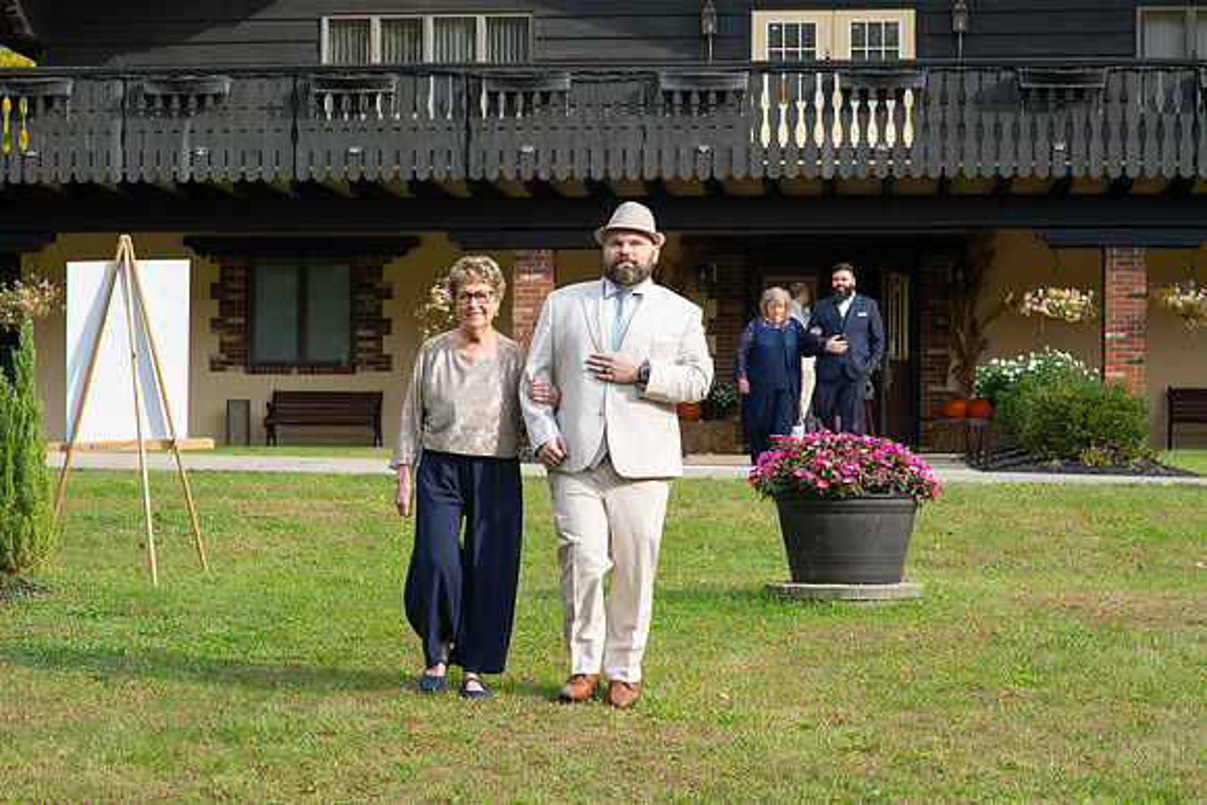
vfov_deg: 14.7
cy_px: 435
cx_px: 571
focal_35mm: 93
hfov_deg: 21.9
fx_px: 3117
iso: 640
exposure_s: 1/640
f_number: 8
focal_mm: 85
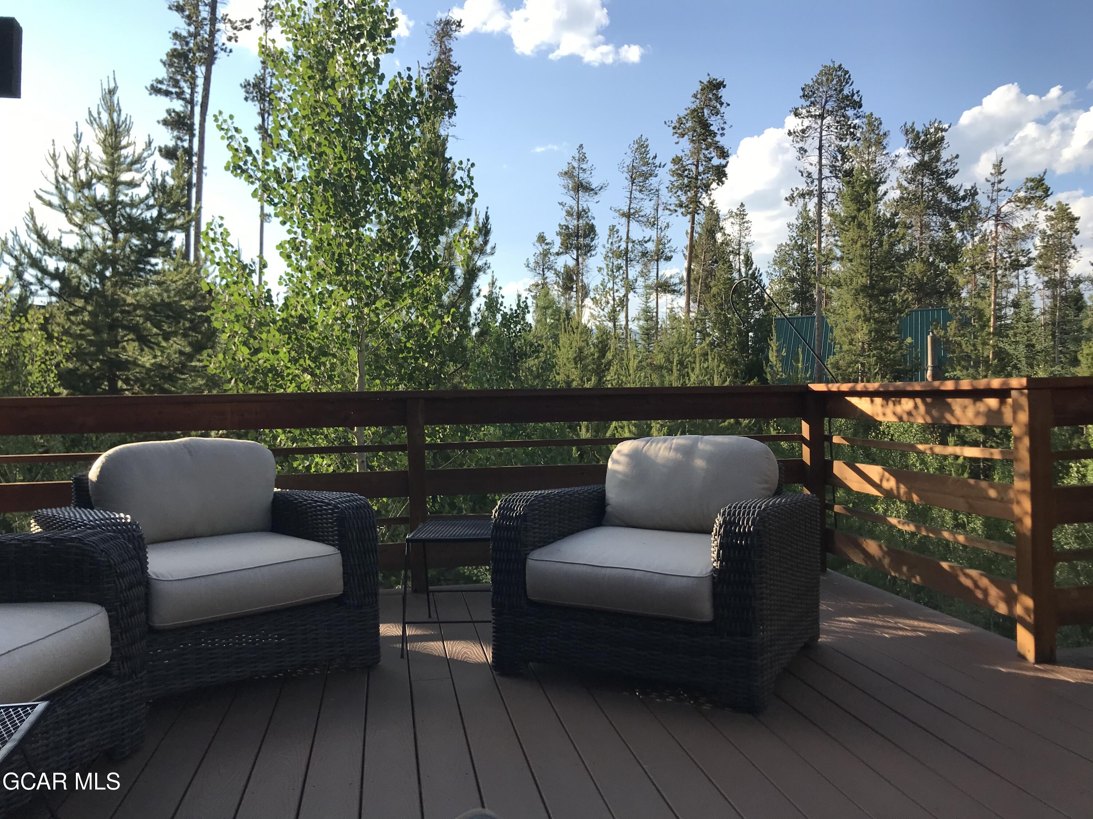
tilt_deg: -0.8
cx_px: 546
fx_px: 884
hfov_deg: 63.4
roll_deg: +1.7
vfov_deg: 49.7
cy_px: 410
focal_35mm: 28
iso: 20
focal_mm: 3.99
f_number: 1.8
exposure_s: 1/1126
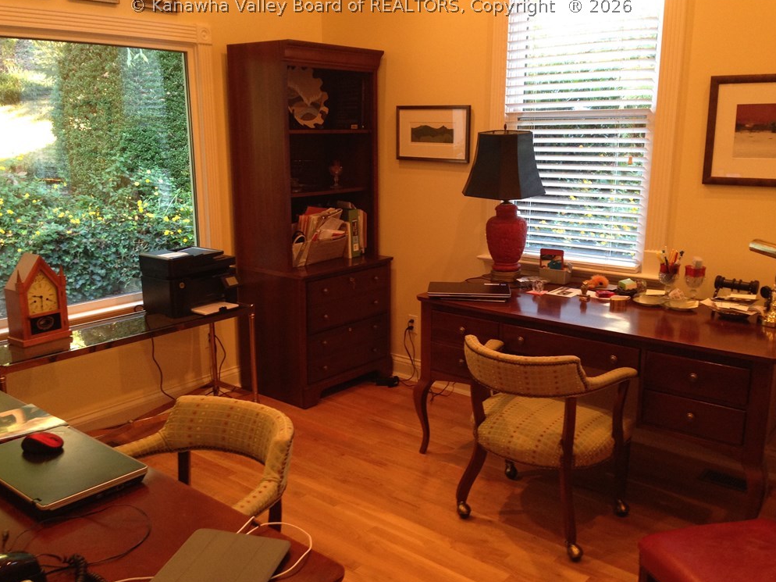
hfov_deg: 54.0
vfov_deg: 41.8
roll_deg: +0.5
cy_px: 291
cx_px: 380
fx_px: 762
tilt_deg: -13.5
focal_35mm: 34
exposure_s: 1/20
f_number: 2.4
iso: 125
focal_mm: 4.12
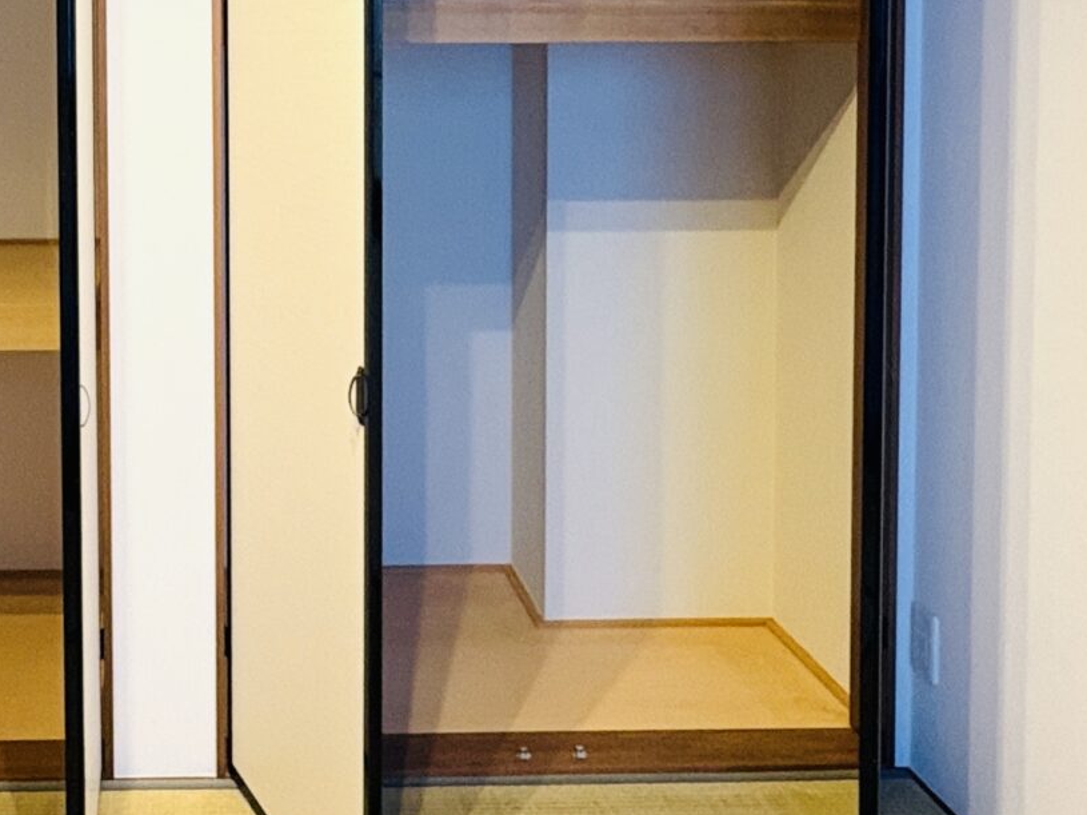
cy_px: 104
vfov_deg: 31.5
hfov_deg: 41.2
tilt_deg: -1.5
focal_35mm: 44
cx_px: 228
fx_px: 1381
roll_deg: +0.8
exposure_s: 1/60
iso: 320
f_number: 2.2
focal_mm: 2.22
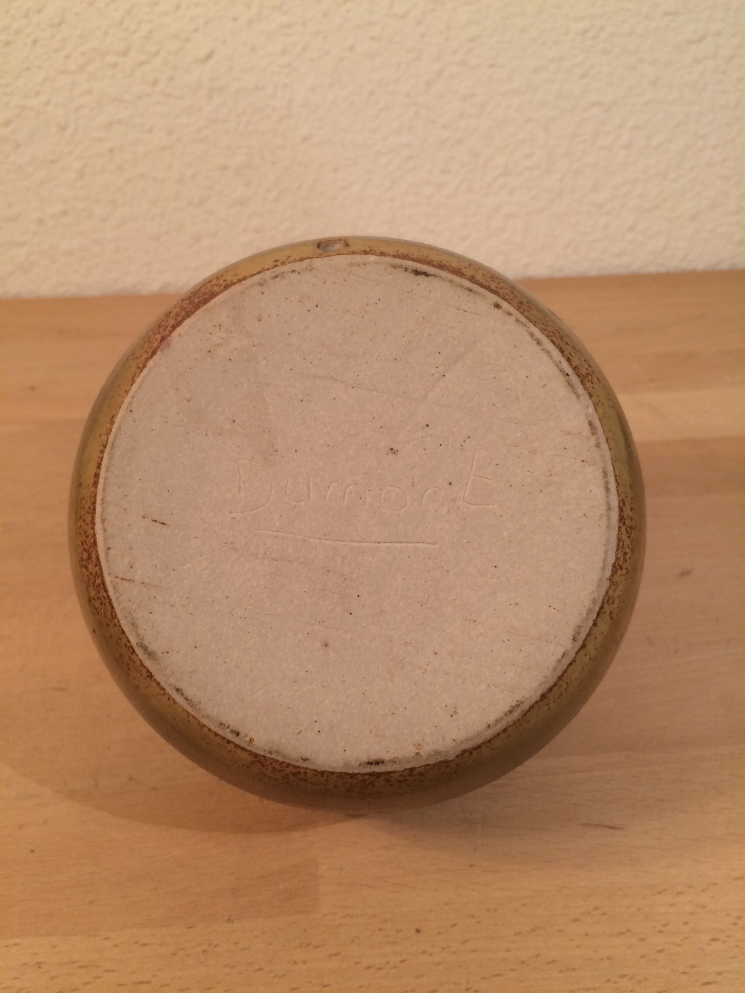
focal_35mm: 29
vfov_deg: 61.7
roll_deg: +1.7
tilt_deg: -38.8
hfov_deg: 48.2
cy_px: 496
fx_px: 832
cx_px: 372
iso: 50
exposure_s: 1/33
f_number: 2.2
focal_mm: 4.15
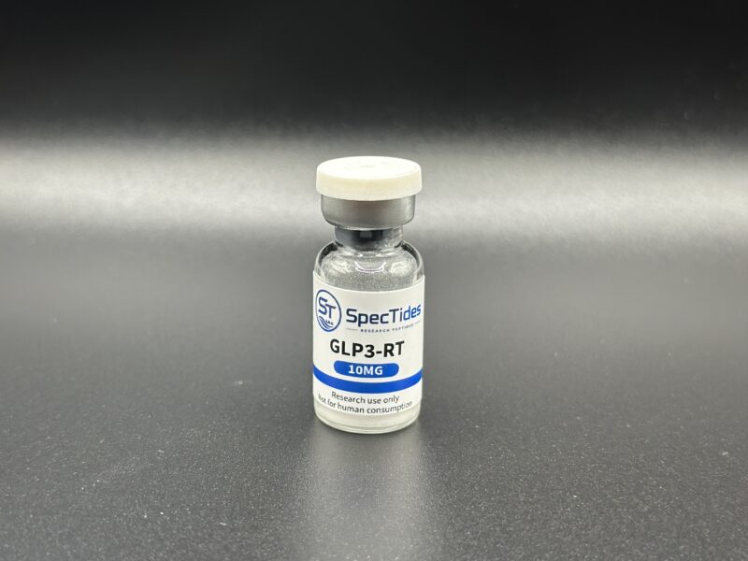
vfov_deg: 30.3
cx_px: 374
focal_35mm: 48
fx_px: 1037
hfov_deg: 39.7
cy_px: 280
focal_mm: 6.86
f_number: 1.78
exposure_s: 1/99
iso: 80
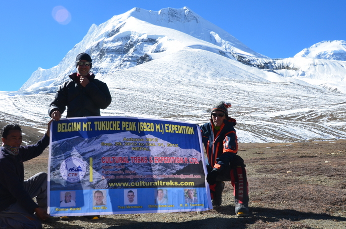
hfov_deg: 45.5
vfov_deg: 31.0
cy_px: 100
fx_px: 412
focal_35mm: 43
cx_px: 161
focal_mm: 22
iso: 200
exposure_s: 1/320
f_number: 10
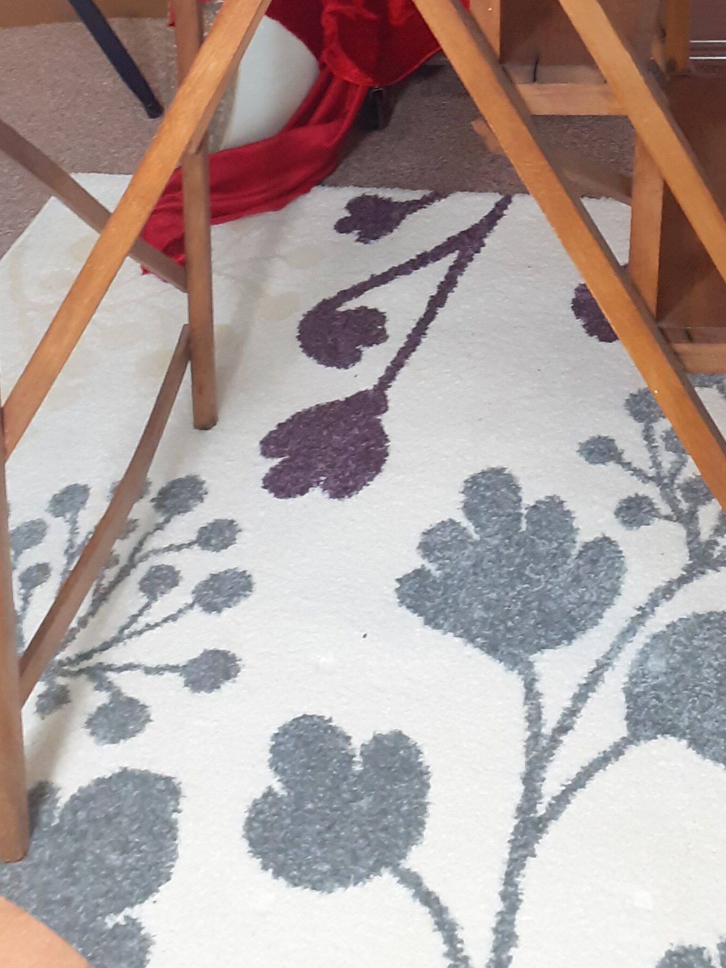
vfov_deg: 28.1
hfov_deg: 23.4
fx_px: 1734
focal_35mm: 62
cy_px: -125
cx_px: 529
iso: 200
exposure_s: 1/50
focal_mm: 3.6
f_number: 1.9
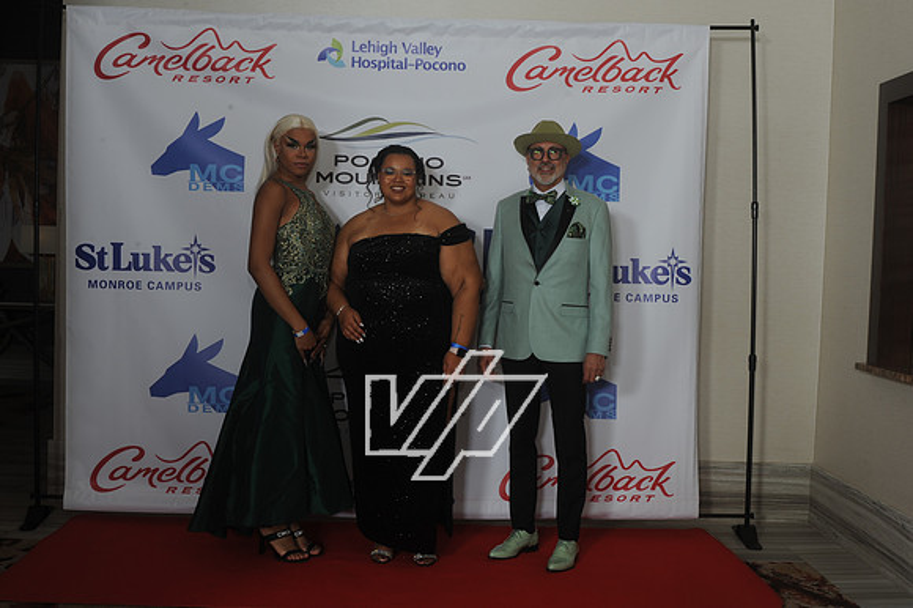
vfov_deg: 35.0
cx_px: 456
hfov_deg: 50.7
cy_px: 304
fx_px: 963
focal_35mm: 38
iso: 200
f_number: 11
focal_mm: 38
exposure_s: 1/160
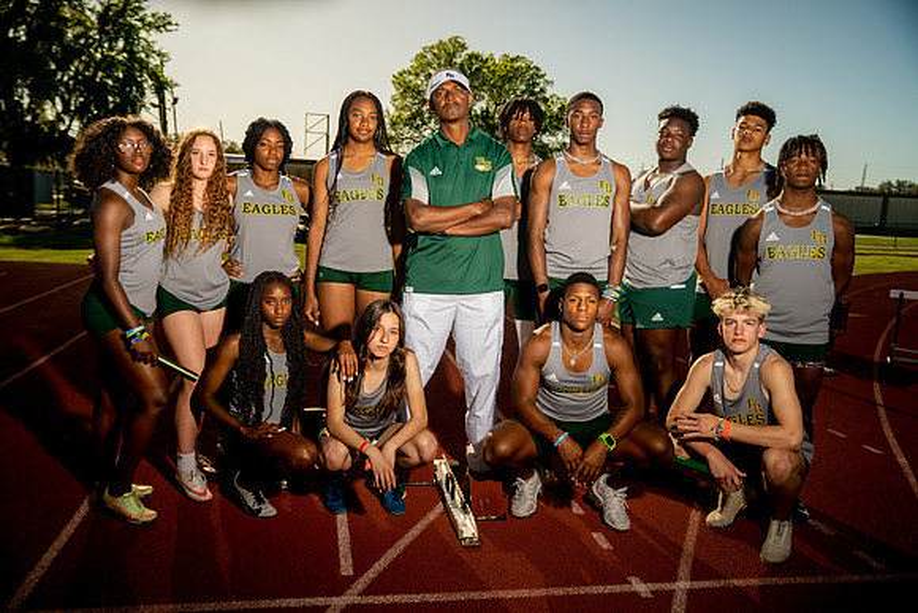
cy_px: 306
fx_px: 765
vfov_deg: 43.6
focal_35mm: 30
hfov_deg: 61.9
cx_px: 459
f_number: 4
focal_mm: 30
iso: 250
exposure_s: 1/250
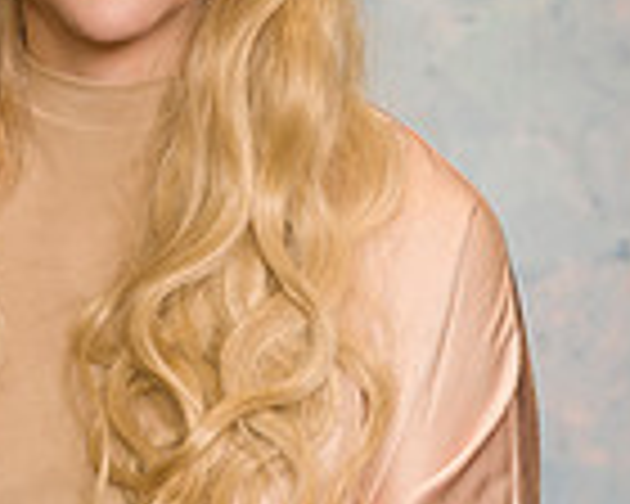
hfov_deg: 4.7
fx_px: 7589
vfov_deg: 3.8
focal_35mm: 407
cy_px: 117
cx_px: 29
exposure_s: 1/125
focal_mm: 135
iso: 100
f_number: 7.1
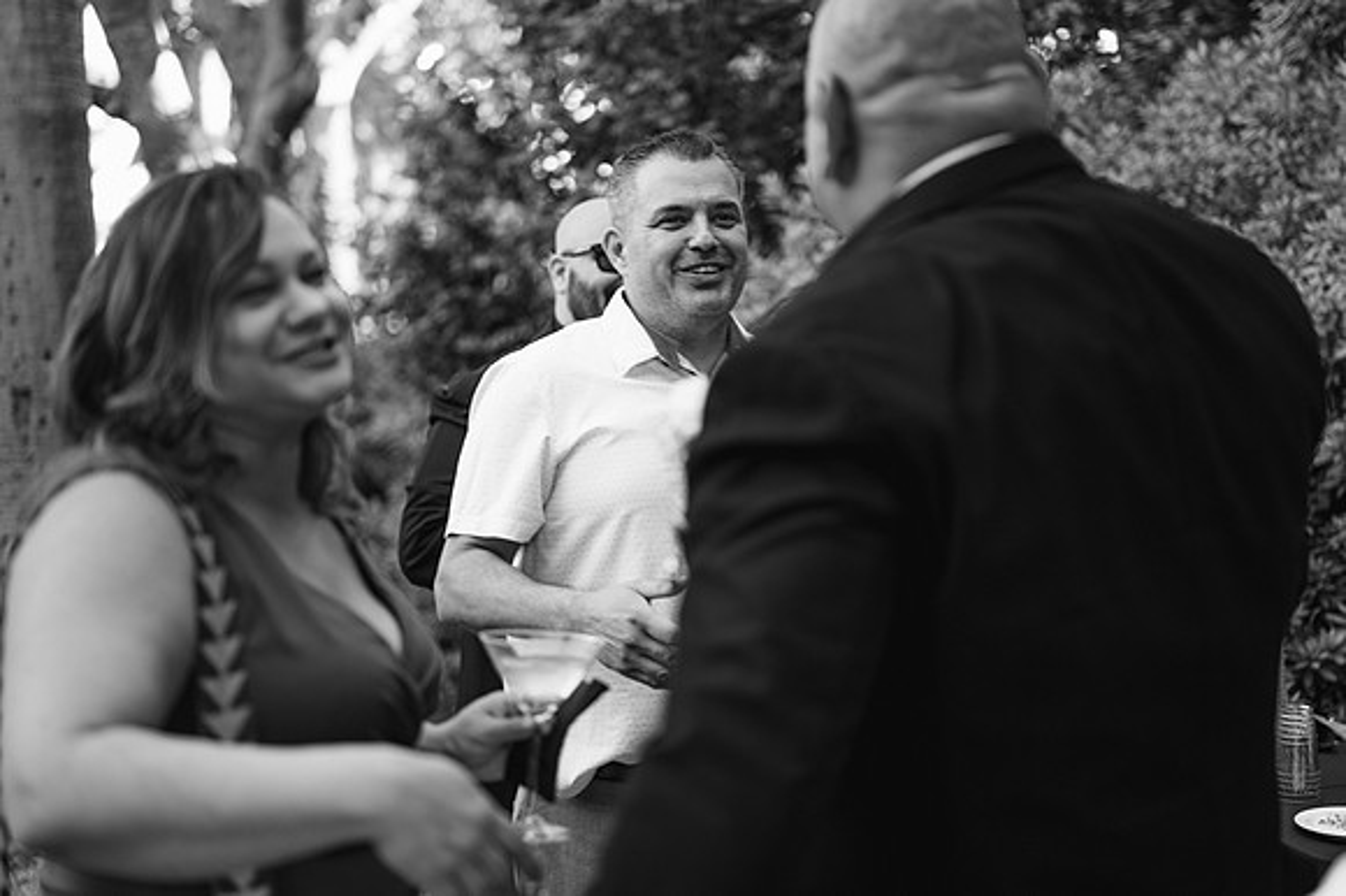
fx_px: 1936
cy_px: 448
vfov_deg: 26.0
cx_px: 687
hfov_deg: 38.3
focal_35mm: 52
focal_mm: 50
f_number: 1.8
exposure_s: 1/125
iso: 100
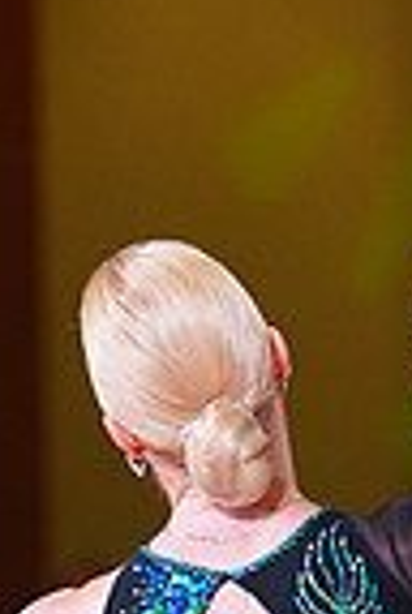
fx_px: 7944
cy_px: 1039
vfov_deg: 4.4
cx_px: 410
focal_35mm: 465
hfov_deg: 3.0
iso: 2000
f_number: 2.8
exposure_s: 1/400
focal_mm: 115
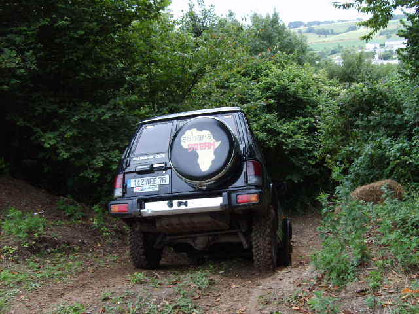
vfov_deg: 40.7
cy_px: 157
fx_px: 424
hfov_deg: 52.6
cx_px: 210
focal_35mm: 35
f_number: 2.8
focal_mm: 5.8
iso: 50
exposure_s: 1/250
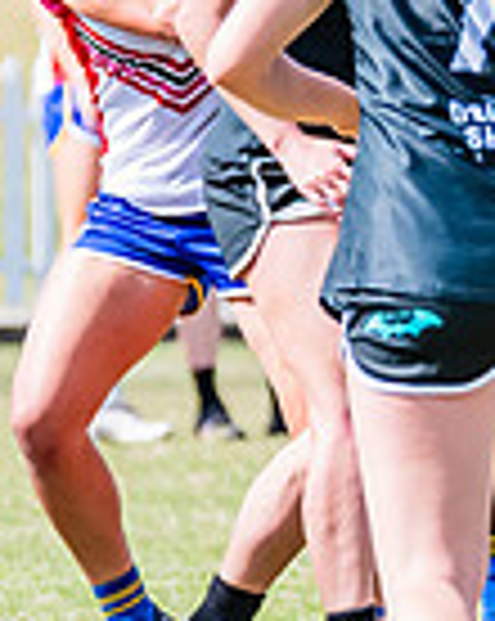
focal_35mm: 1714
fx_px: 31457
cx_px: 814
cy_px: -129
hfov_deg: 0.9
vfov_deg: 1.1
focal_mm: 290
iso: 800
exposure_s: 1/1250
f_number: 7.1
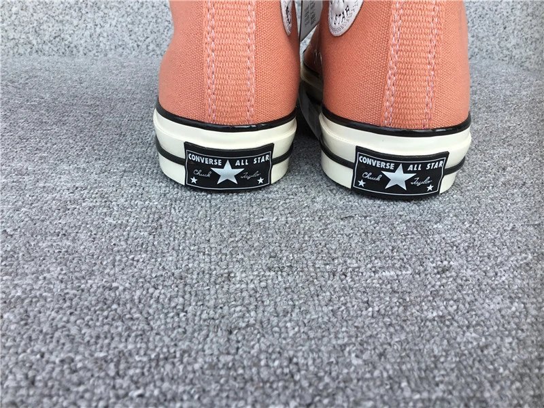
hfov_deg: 58.4
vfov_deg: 45.4
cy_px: 204
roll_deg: -1.2
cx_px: 272
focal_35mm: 31
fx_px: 487
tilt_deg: -24.5
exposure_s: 1/381
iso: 25
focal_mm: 3.3
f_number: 2.4
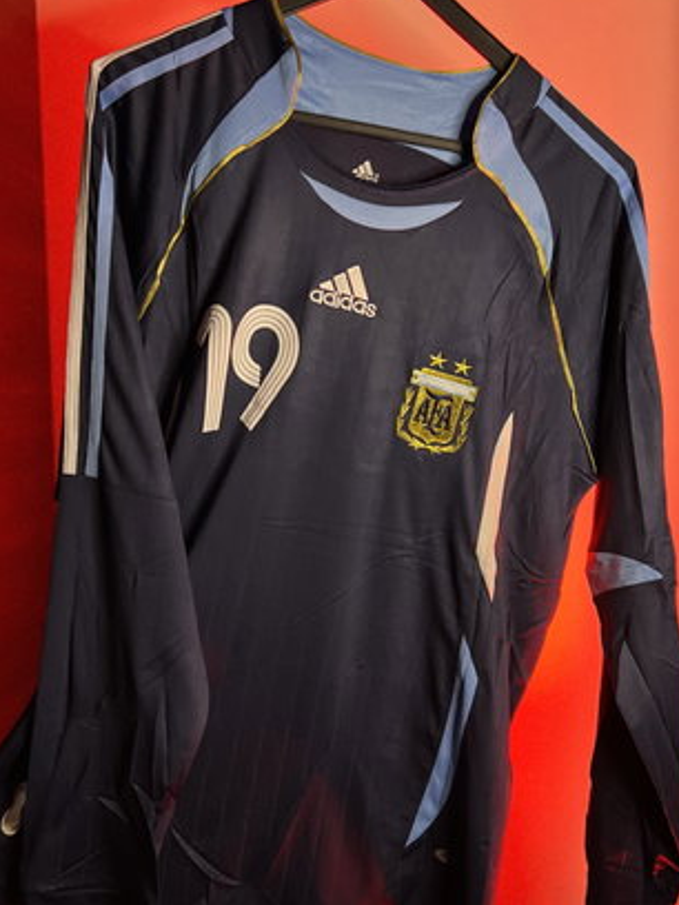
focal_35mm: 34
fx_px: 889
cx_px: 368
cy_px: 451
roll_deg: +0.8
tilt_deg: -5.4
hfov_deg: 41.8
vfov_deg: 54.0
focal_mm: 5.7
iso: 800
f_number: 1.5
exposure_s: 1/30
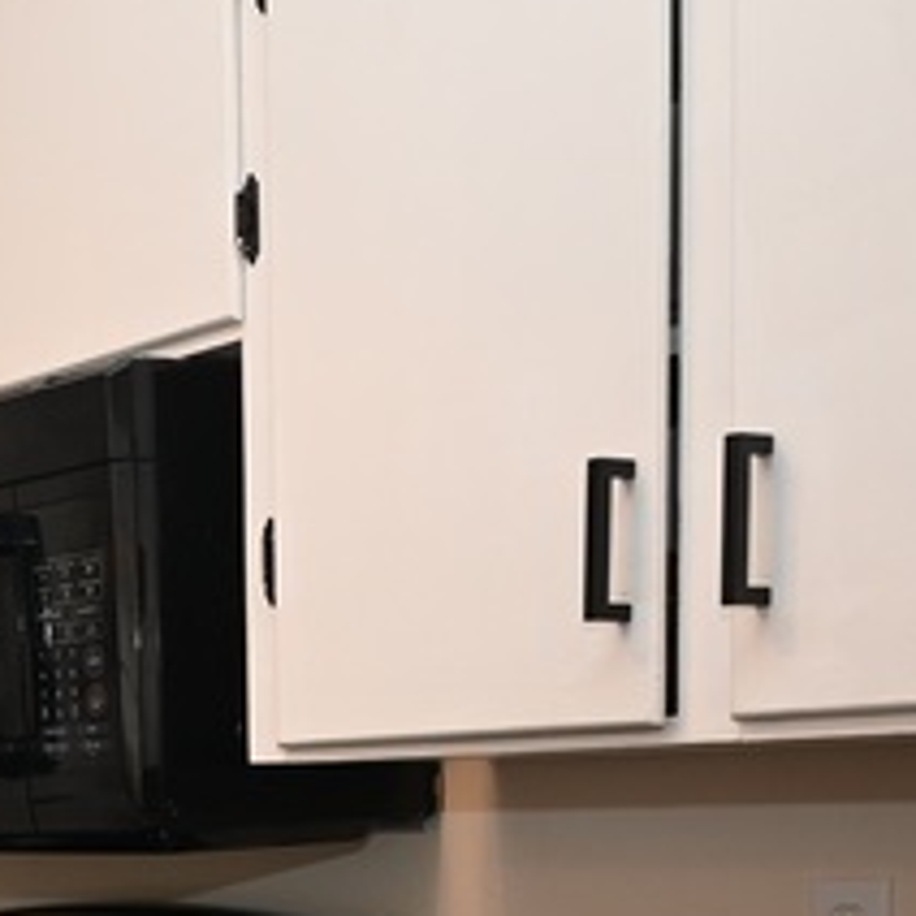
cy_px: 1050
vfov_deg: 22.4
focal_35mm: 72
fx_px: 2156
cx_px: -140
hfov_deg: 22.4
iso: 450
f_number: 4
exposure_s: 1/60
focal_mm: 24
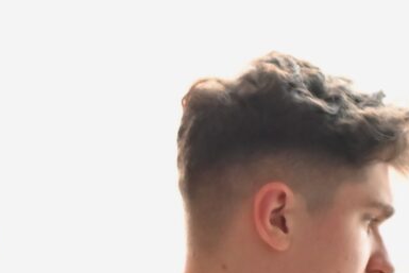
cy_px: 624
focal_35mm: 465
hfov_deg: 4.3
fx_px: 5285
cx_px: -761
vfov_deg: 2.9
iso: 1600
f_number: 2.8
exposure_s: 1/125
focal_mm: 70
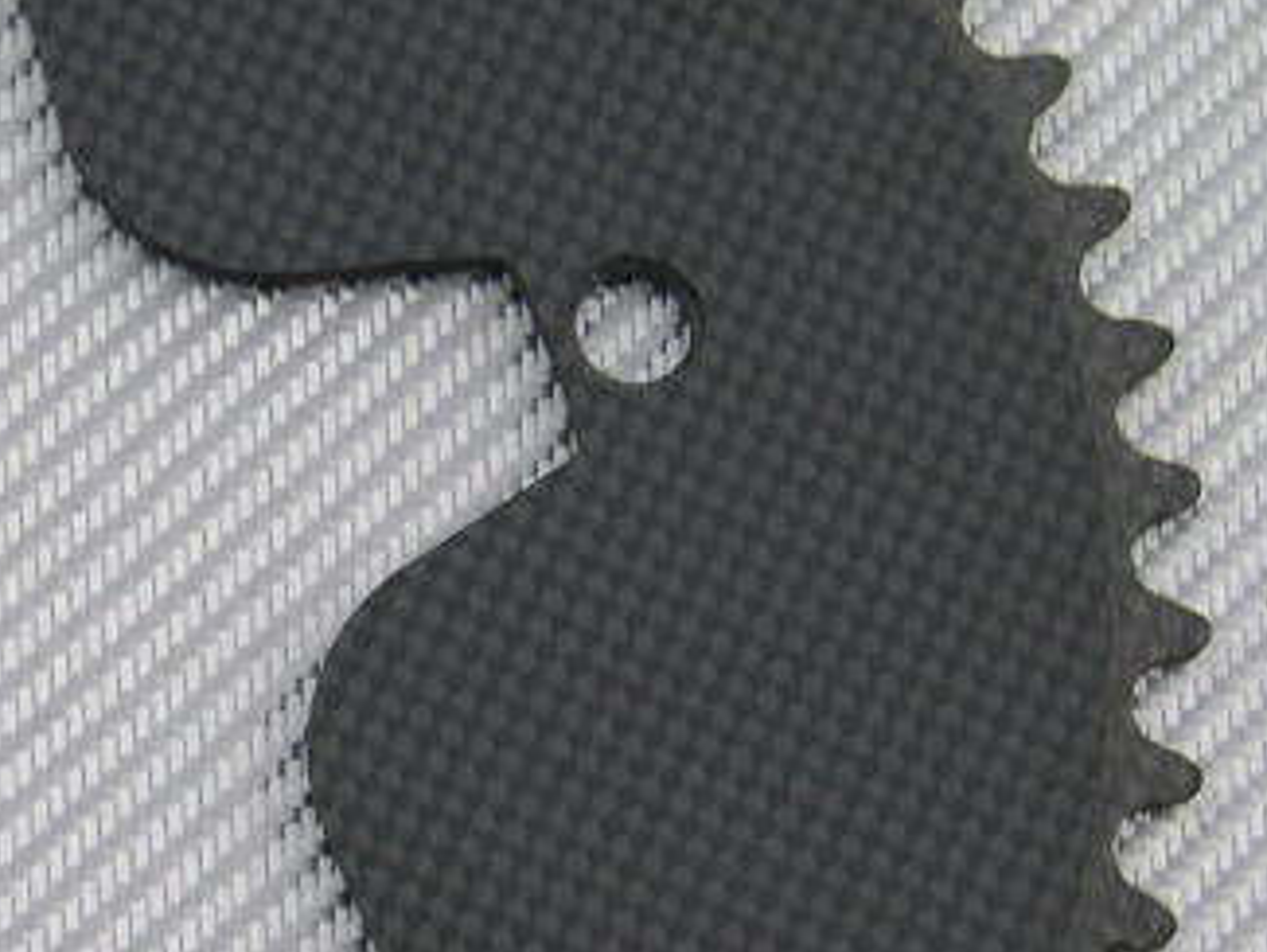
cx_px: -156
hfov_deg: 11.8
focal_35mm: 164
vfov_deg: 9.1
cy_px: 585
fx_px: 6005
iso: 100
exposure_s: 1/40.7
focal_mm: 11.1
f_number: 3.2
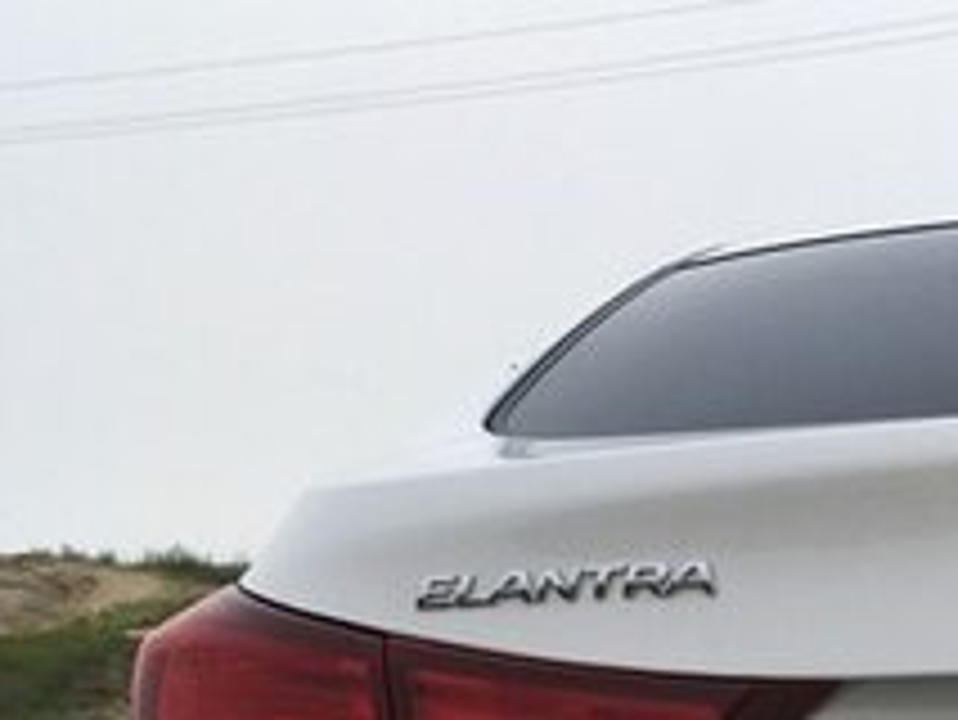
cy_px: 934
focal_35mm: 90
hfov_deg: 19.8
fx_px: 2492
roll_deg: +3.0
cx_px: 1291
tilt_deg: -2.9
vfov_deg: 15.6
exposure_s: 1/674
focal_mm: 4.15
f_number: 2.2
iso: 25
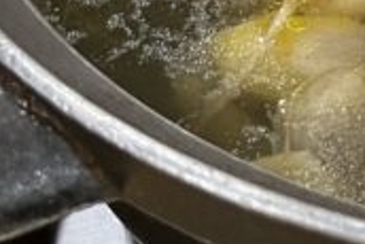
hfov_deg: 11.6
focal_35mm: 161
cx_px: 711
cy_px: -91
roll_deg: -2.5
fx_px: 1634
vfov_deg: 8.4
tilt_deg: -42.7
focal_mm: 5.1
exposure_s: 1/60
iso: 320
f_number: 1.6
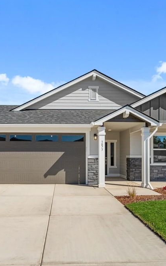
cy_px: 131
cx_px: 68
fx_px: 181
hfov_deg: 49.0
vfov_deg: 72.6
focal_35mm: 25
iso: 400
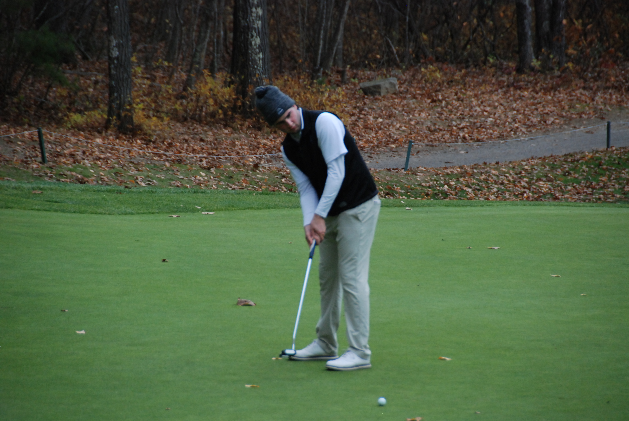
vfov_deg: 4.6
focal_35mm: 300
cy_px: 210
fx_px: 5248
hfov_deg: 6.9
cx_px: 314
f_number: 5.6
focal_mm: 200
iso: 800
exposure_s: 1/640
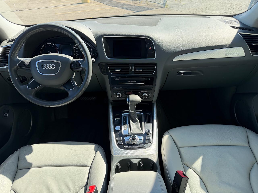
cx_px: 129
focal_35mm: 24
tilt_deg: -32.5
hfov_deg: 71.6
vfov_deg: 56.8
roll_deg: +2.6
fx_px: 179
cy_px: 96
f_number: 1.78
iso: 100
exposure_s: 1/943
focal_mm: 6.76
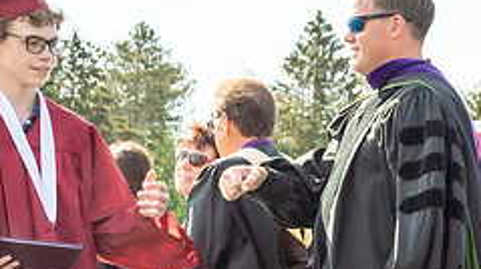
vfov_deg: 9.3
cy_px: 283
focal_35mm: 129
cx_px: 277
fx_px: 1644
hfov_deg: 16.6
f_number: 7.1
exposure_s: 1/800
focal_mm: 29
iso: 200
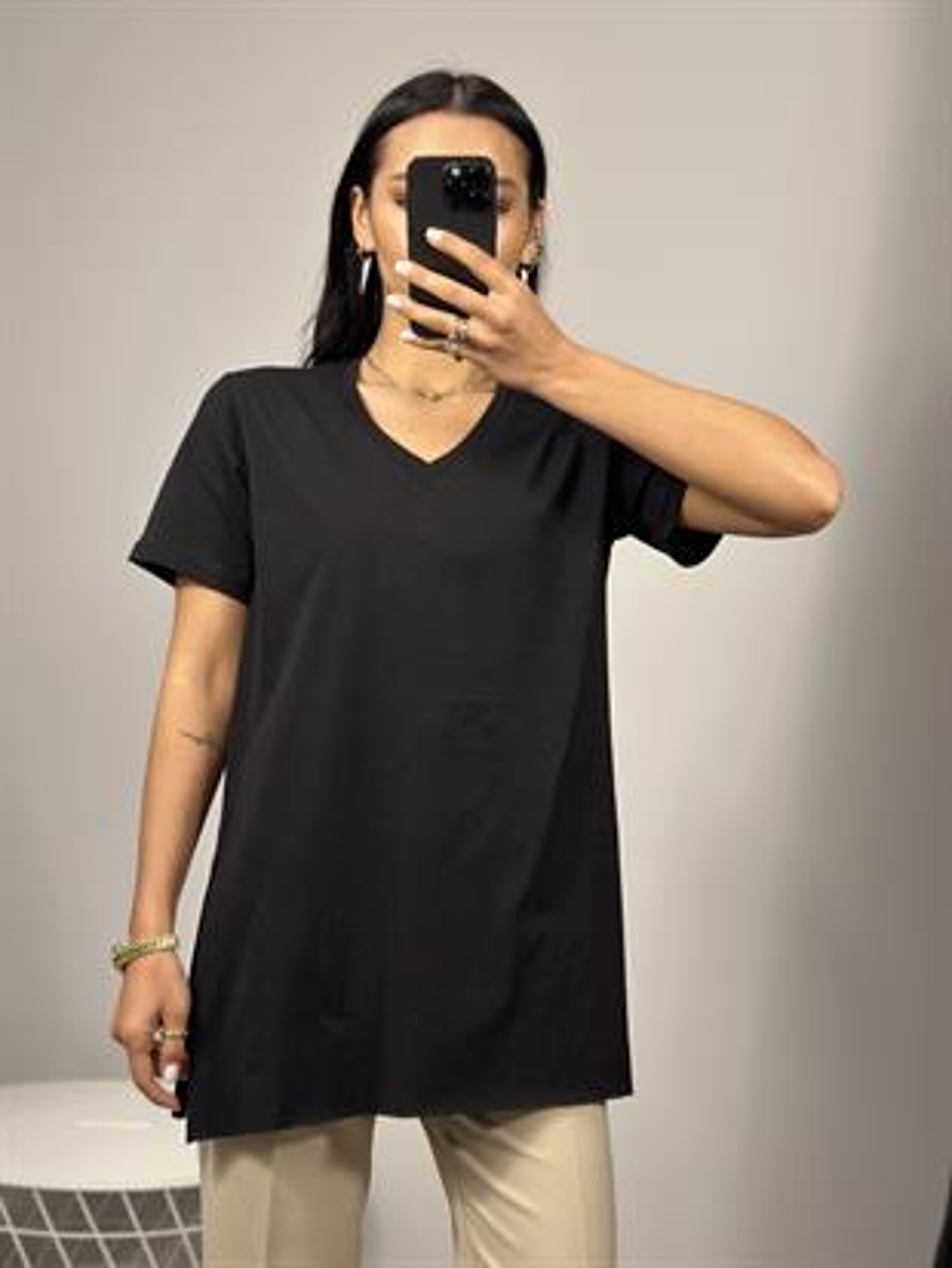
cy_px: 634
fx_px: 1759
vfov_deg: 39.6
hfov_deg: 30.3
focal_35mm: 48
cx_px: 476
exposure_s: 1/100
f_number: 1.78
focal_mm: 6.86
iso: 125
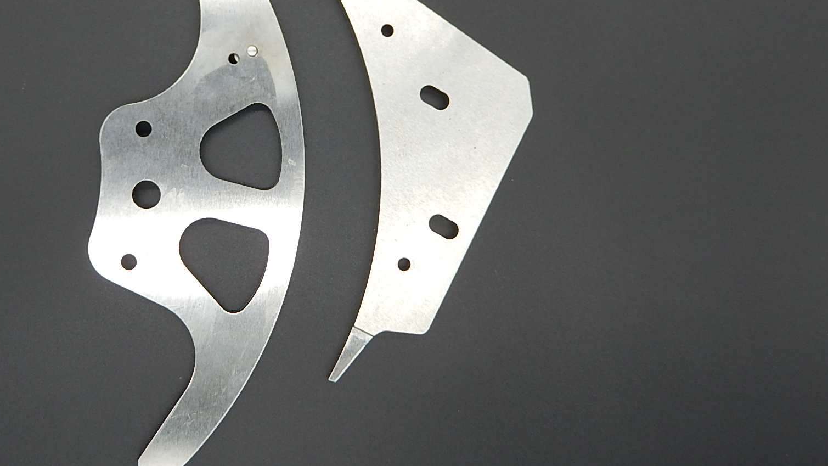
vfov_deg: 28.7
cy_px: 131
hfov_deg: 48.6
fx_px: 900
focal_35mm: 41
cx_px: 281
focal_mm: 4.5
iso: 125
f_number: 3.4
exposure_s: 1/160
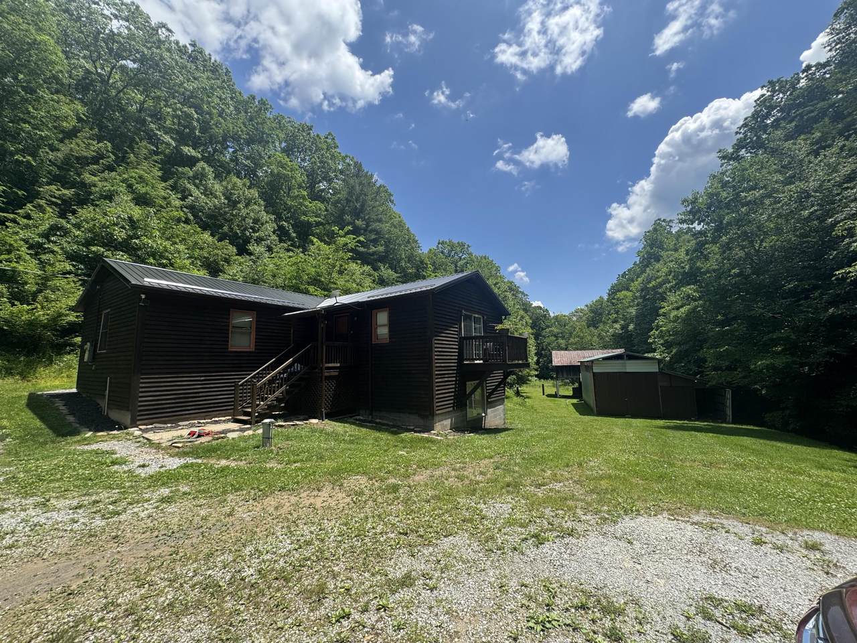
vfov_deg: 85.7
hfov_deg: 102.1
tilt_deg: +7.4
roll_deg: +1.4
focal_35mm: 14
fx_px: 347
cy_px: 322
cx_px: 428
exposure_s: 1/1178
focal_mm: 2.22
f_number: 2.2
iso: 50
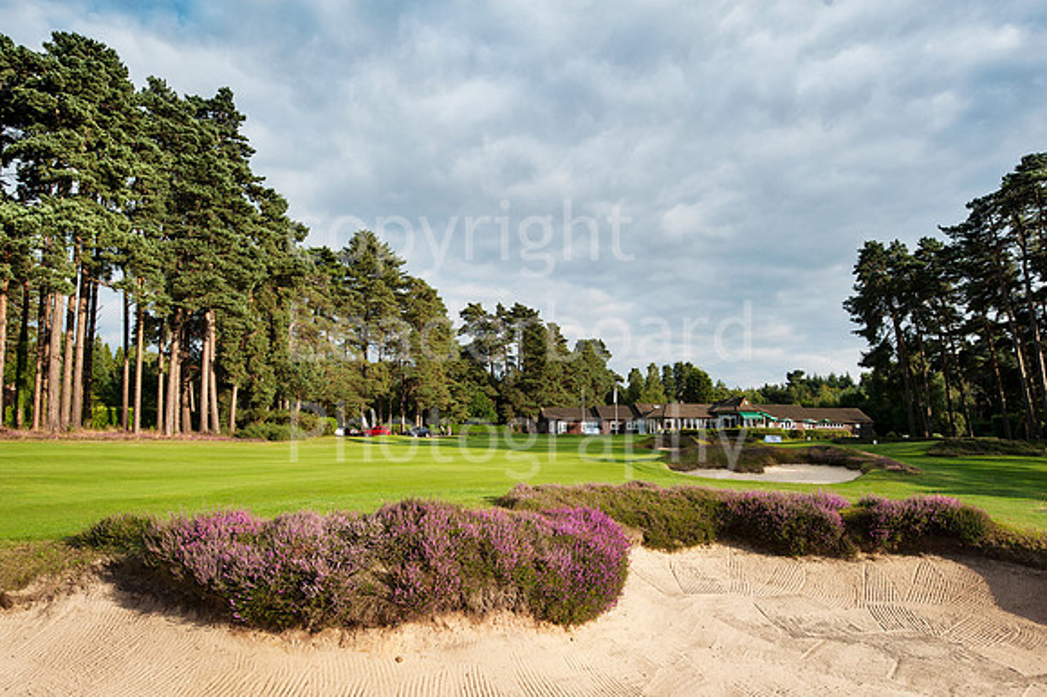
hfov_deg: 73.8
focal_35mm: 24
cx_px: 524
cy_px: 348
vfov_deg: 53.1
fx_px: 698
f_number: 7.1
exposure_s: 1/2000
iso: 500
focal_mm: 24
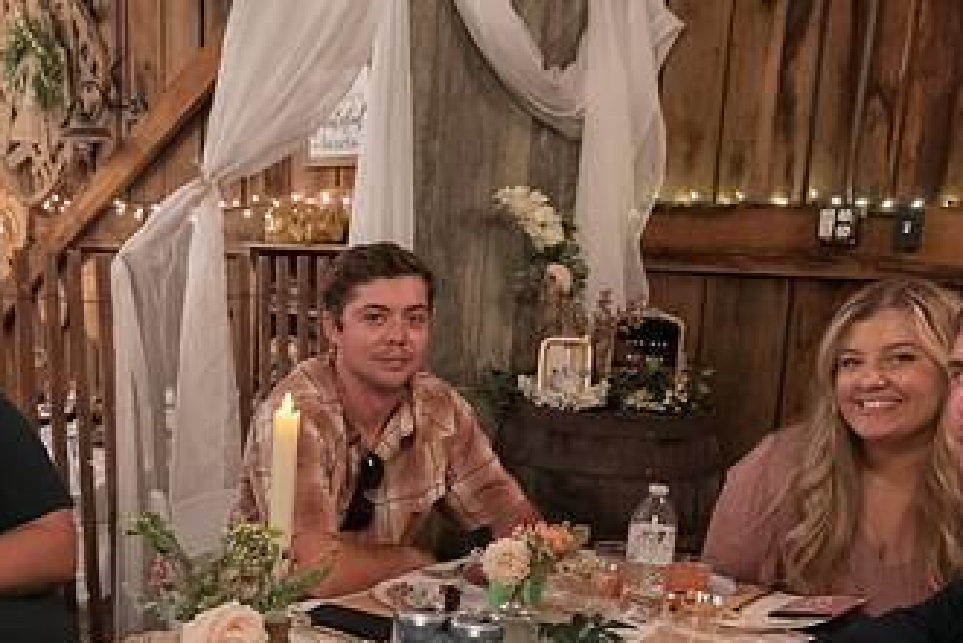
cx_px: 326
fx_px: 1124
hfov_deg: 45.7
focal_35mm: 42
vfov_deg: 31.1
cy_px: 516
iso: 6400
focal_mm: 24
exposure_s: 1/40
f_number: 6.3
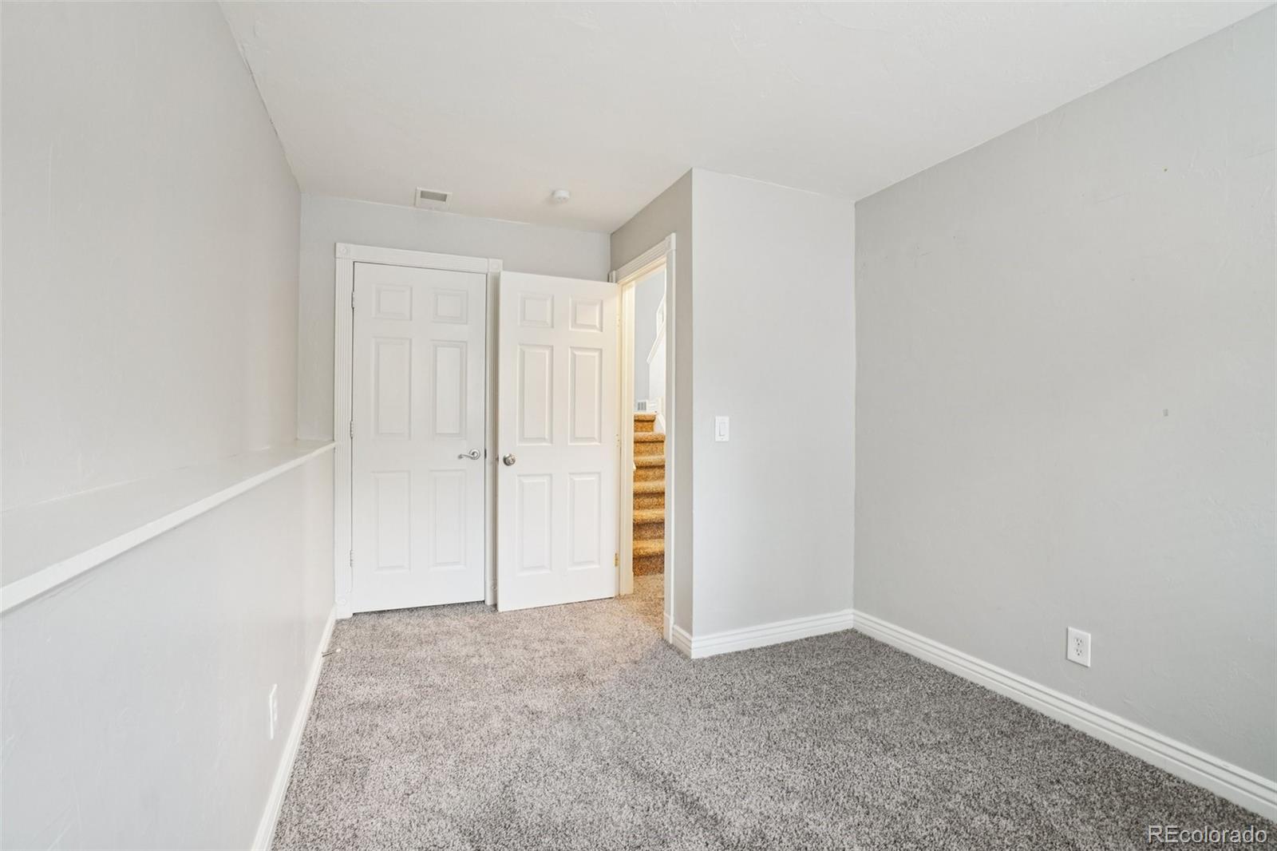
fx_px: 532
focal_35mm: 15
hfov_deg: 100.4
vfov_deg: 77.3
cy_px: 426
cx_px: 638
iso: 400
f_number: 8
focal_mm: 10
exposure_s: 1/6
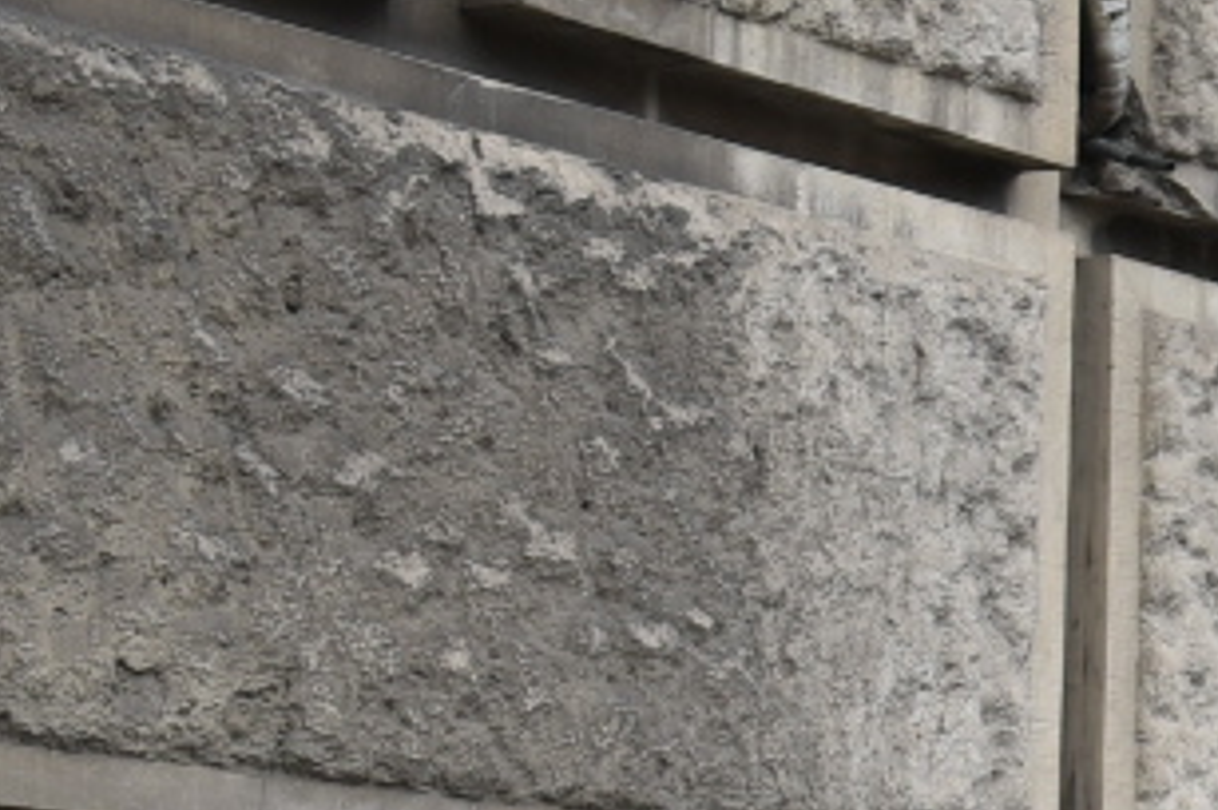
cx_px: 2730
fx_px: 5712
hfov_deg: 10.7
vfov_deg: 7.9
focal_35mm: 169
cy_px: 1334
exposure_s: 1/640
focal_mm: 32
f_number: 2.8
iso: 200
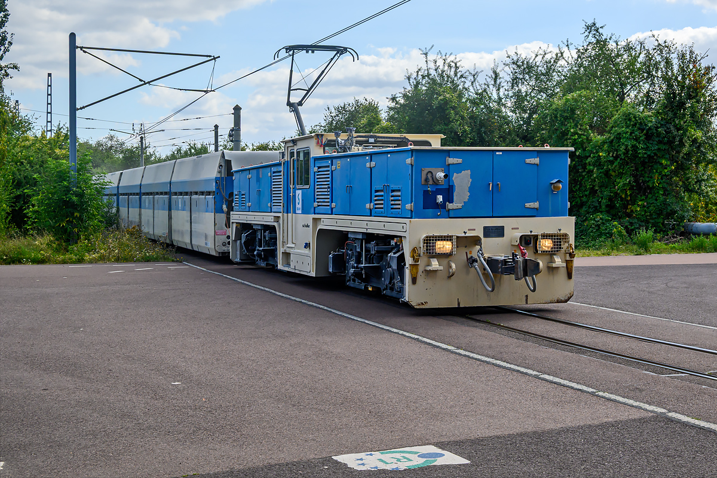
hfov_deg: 41.7
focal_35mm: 47
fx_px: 941
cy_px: 239
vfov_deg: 28.5
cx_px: 358
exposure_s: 1/350
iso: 200
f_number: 9.5
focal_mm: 31.5
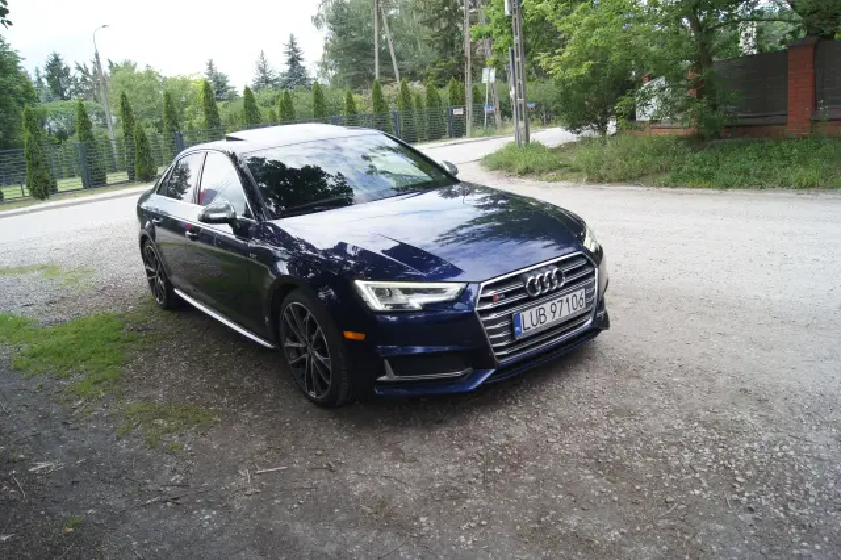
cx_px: 420
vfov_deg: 47.9
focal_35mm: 27
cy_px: 280
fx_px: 630
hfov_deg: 67.4
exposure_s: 1/80
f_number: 5.6
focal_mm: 18
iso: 100
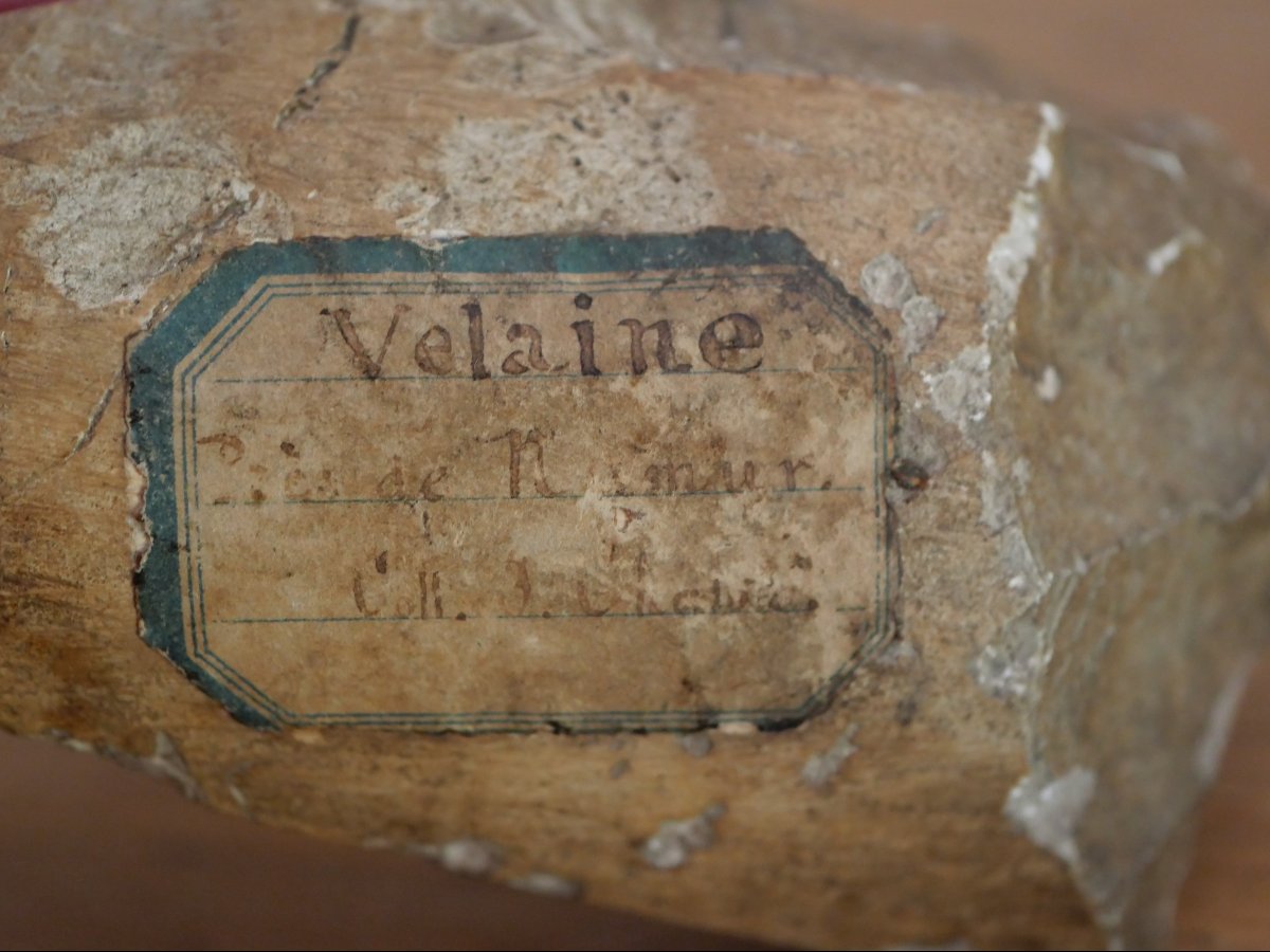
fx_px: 2201
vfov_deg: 24.4
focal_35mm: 60
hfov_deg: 32.2
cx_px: 635
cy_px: 476
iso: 3200
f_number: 2.8
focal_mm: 30
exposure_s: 1/60
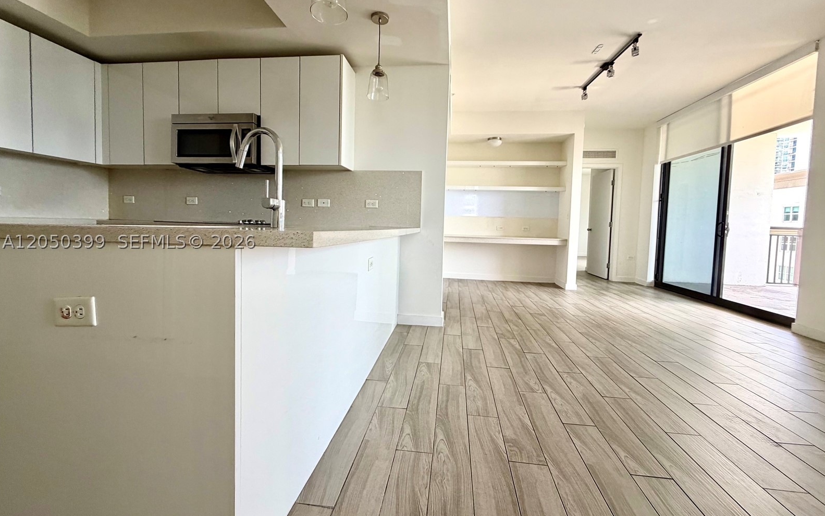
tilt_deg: -4.0
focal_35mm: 15
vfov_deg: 74.7
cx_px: 415
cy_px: 242
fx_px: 337
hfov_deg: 101.5
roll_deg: -0.7
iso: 200
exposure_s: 1/121
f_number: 2.2
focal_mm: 2.22
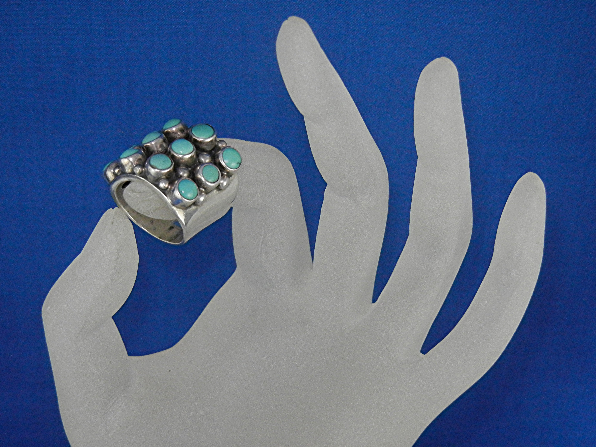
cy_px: 224
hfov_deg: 32.7
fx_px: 1016
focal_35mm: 59
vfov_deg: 24.8
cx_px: 298
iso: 800
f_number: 8
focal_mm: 10.6
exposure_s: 1/30
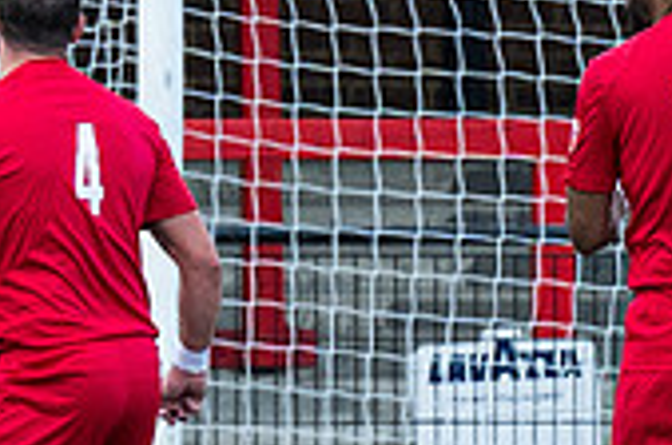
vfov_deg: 0.6
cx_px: 149
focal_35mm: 2380
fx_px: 44342
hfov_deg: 0.9
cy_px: 611
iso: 500
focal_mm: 200
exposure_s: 1/2000
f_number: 4
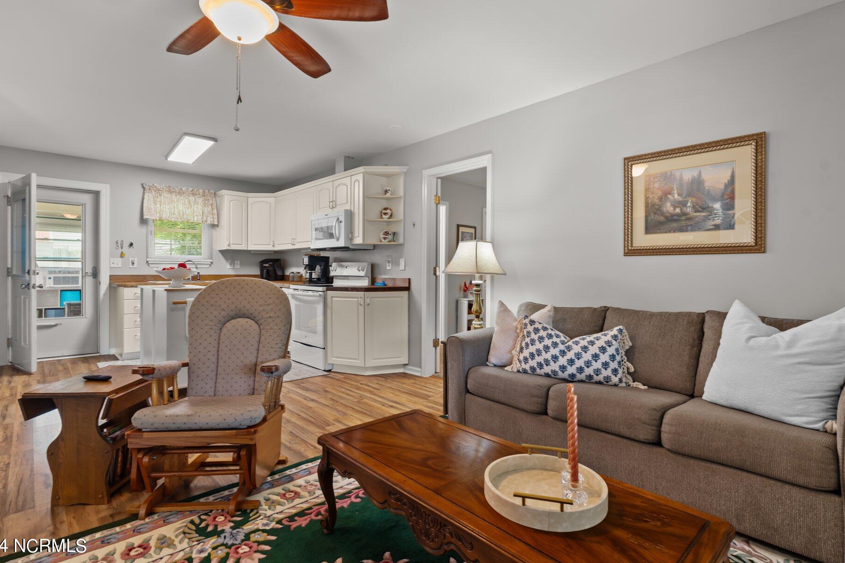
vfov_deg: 67.3
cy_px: 258
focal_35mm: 18
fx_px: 423
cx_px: 429
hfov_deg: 90.0
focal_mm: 16
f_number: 8
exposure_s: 1
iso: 800
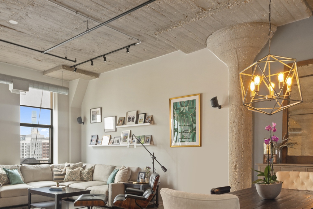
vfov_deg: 39.6
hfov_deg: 58.6
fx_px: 278
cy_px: 166
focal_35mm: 32
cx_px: 167
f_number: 9
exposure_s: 1
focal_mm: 20
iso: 200
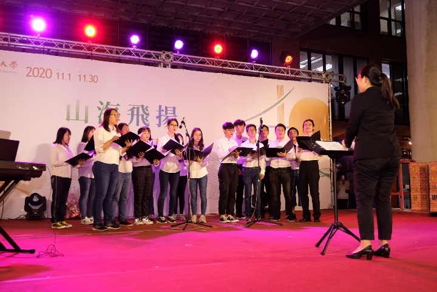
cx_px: 218
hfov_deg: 53.1
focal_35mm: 36
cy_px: 146
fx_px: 437
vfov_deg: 36.9
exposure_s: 1/125
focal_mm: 24.2
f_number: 3.2
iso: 1600
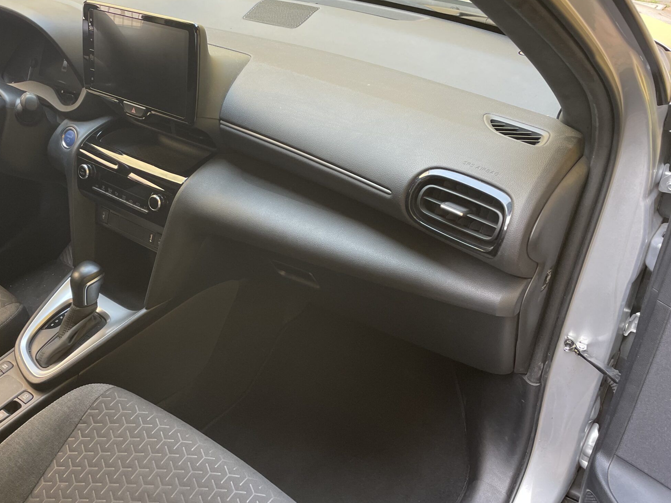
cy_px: 254
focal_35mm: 34
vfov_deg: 41.8
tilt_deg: -34.6
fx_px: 659
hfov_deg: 53.2
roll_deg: +0.4
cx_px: 242
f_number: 1.6
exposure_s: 1/121
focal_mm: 4.2
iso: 80
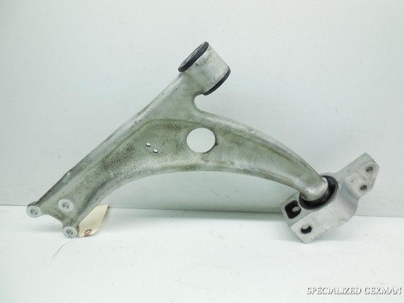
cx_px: 202
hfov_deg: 69.4
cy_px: 152
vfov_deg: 54.9
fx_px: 292
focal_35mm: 25
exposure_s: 1/250
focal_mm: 4.5
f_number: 3.1
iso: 400
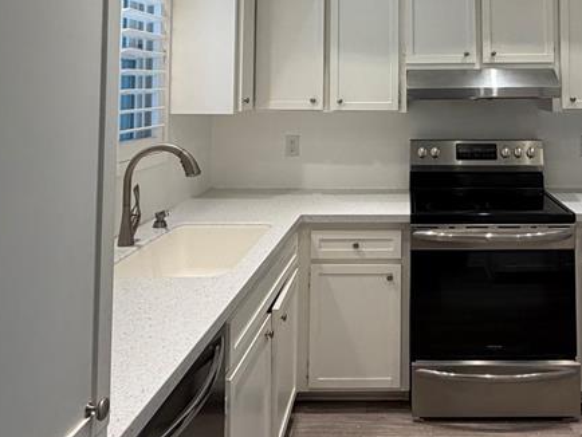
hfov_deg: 53.7
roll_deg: -0.4
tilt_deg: +2.9
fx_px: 555
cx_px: 409
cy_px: 63
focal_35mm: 33
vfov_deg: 40.5
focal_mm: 2.22
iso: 250
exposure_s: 1/120
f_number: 2.2
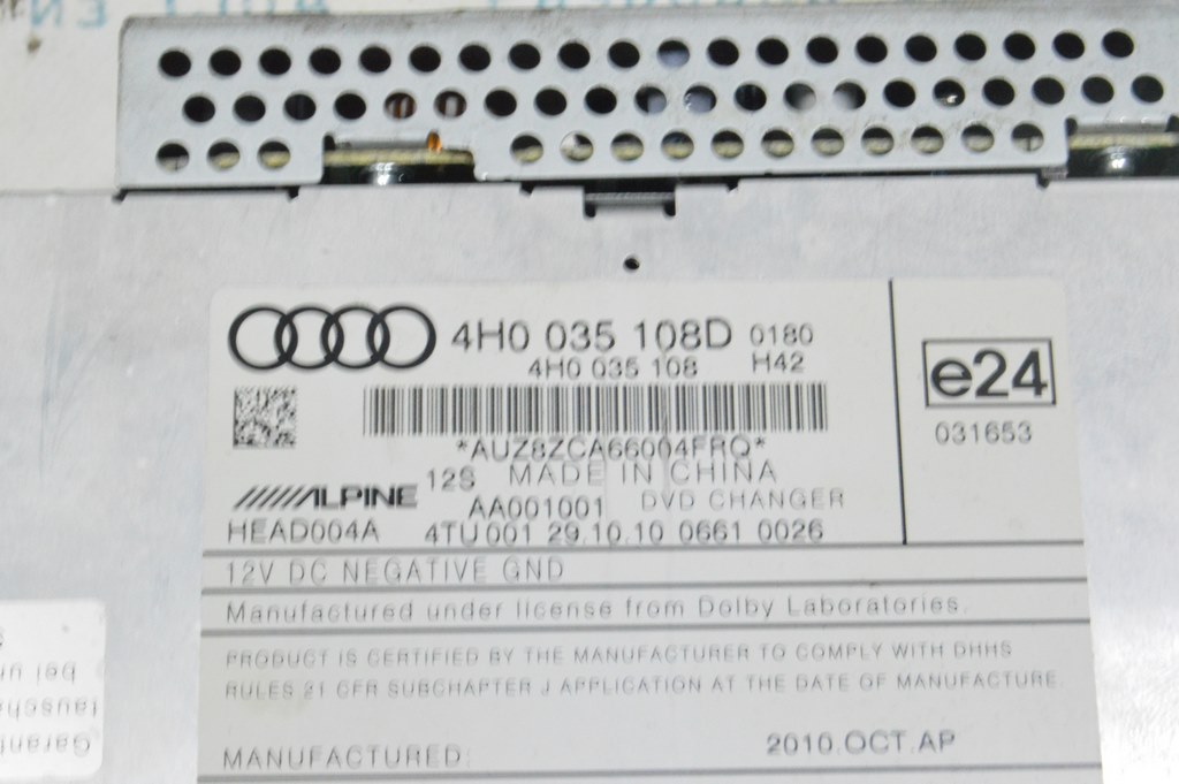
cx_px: 590
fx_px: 2700
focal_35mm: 82
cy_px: 392
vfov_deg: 16.5
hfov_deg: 24.6
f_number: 20
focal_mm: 55
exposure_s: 1/20
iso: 6400
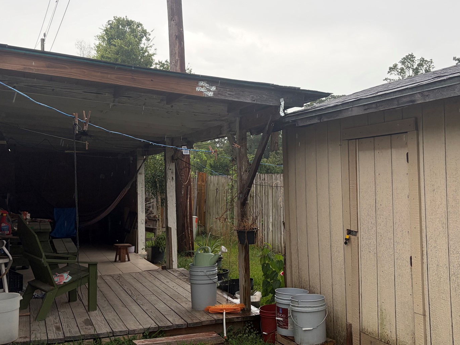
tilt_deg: +2.7
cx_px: 220
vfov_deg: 36.8
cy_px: 156
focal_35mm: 39
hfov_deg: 47.8
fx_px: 518
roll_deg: +1.8
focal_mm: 5.96
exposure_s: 1/390
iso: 50
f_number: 1.6
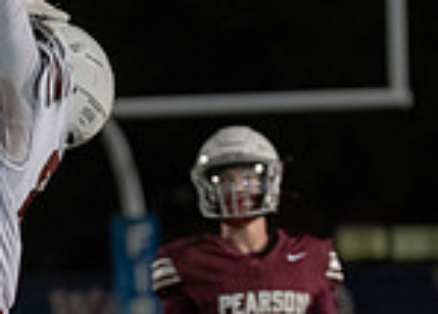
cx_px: 101
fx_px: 6393
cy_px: 262
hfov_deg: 3.9
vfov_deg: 2.8
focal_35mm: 513
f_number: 2.8
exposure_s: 1/1000
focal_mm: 111
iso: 1600
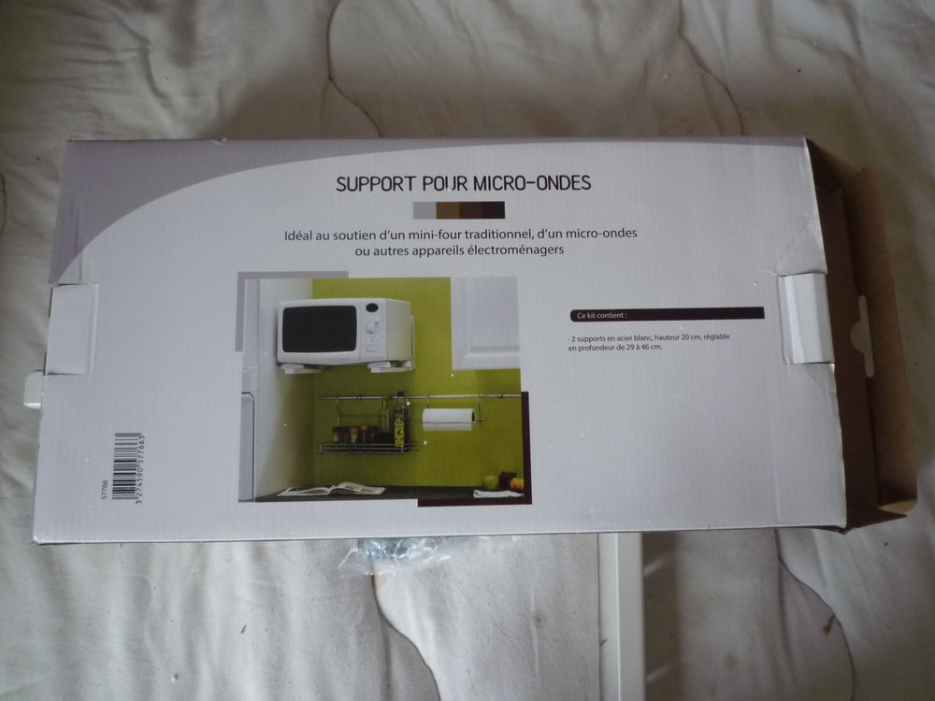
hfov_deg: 69.4
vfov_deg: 54.9
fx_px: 675
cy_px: 350
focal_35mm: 25
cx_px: 468
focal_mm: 4.4
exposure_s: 1/30
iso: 250
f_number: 2.8
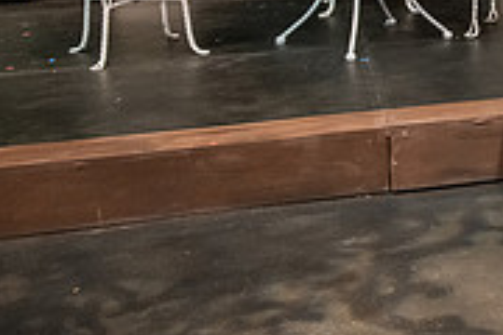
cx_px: 760
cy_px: -191
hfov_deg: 18.1
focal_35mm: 100
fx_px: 1397
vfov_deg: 12.9
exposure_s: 1/200
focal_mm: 31
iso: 4000
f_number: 3.5
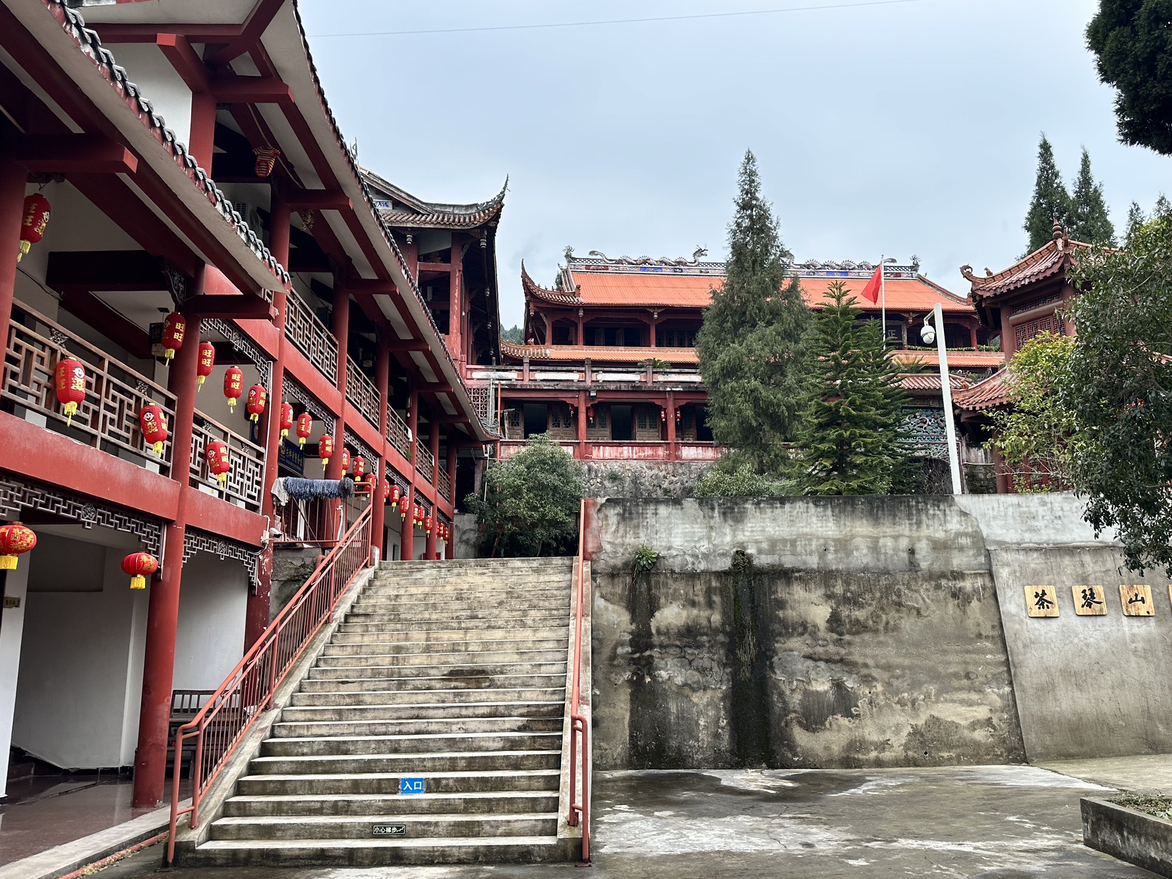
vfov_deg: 51.3
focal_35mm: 27
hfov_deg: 65.3
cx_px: 616
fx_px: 914
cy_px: 454
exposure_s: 1/952
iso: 80
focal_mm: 6.86
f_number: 1.78
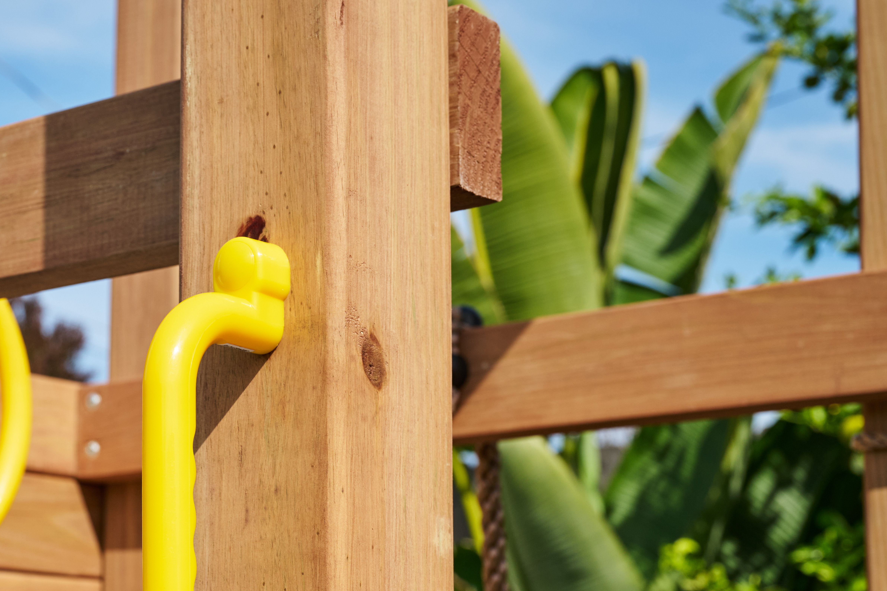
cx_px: 197
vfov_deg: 16.1
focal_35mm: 84
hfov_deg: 23.9
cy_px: 478
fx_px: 2069
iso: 200
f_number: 8
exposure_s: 1/500
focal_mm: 48
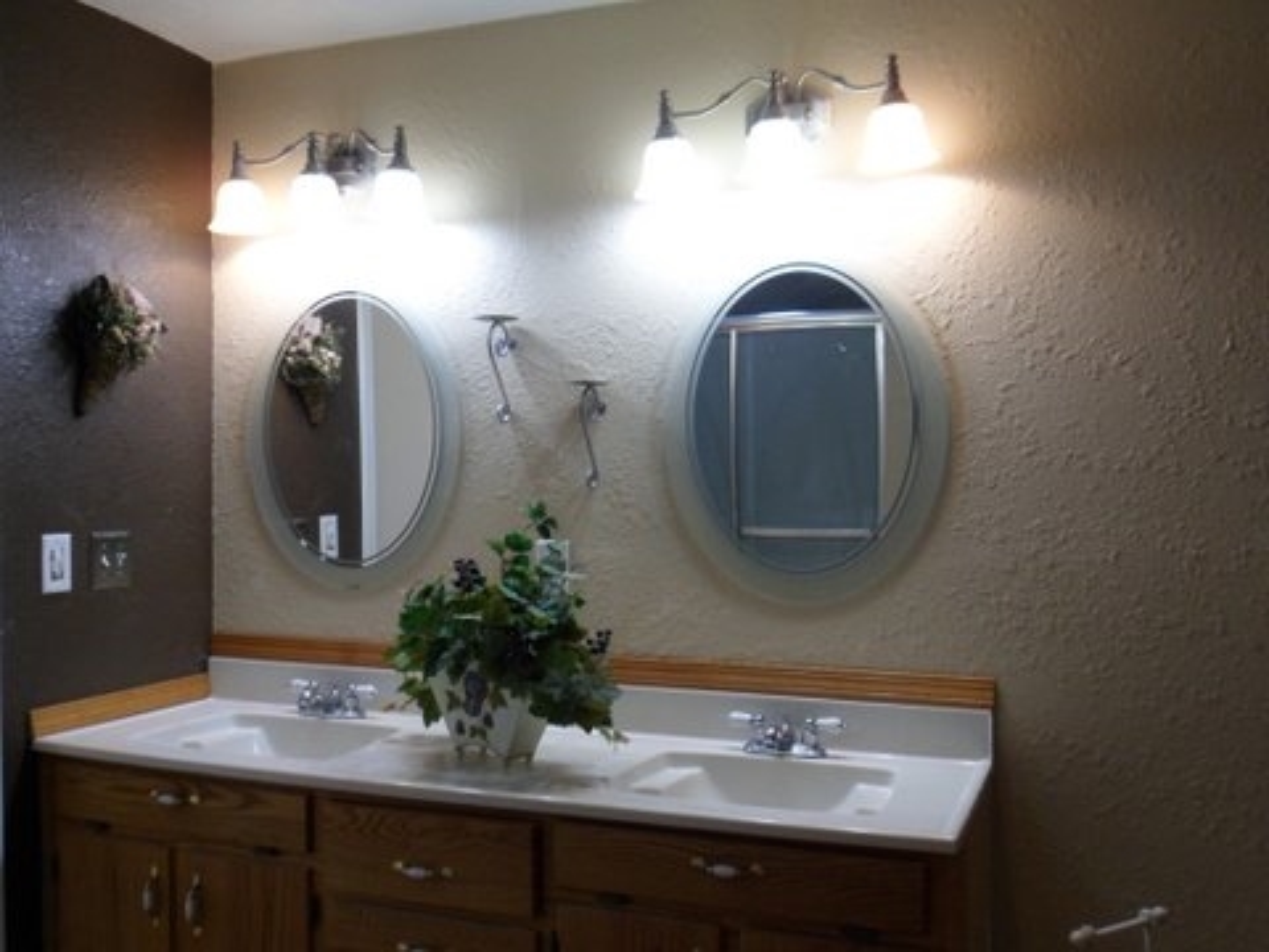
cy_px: 476
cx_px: 634
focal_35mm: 34
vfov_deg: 41.8
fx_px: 1246
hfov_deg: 54.0
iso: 240
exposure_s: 1/30
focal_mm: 5.7
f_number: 3.7
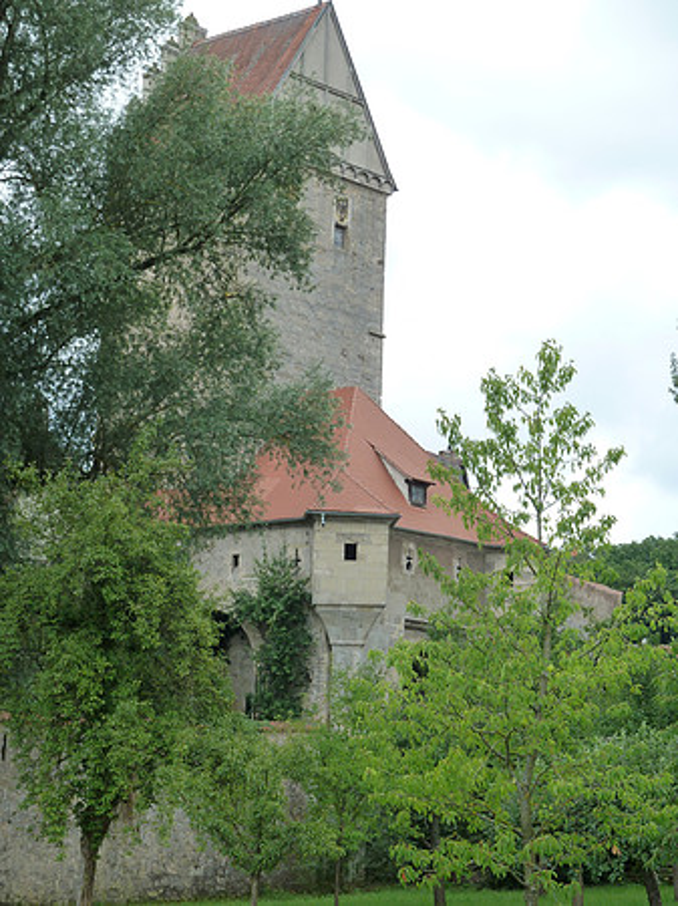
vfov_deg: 23.6
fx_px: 2170
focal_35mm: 83
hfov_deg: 17.8
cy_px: 453
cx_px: 339
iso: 125
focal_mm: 13.7
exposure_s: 1/200
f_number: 4.2
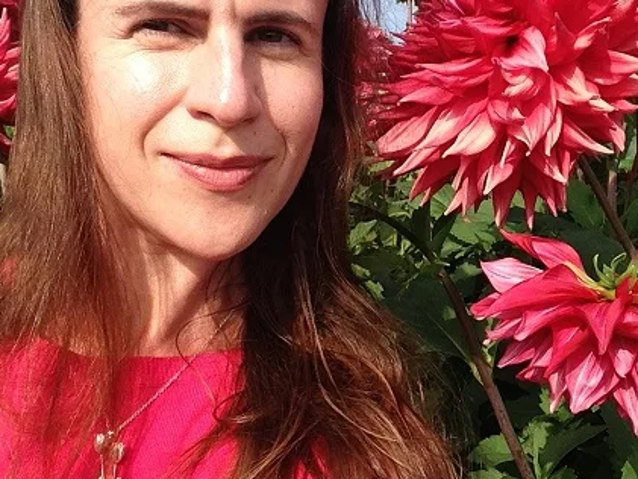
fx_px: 866
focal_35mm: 47
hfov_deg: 39.7
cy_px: 212
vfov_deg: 30.9
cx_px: 446
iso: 50
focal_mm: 2.15
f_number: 2.4
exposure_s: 1/1546
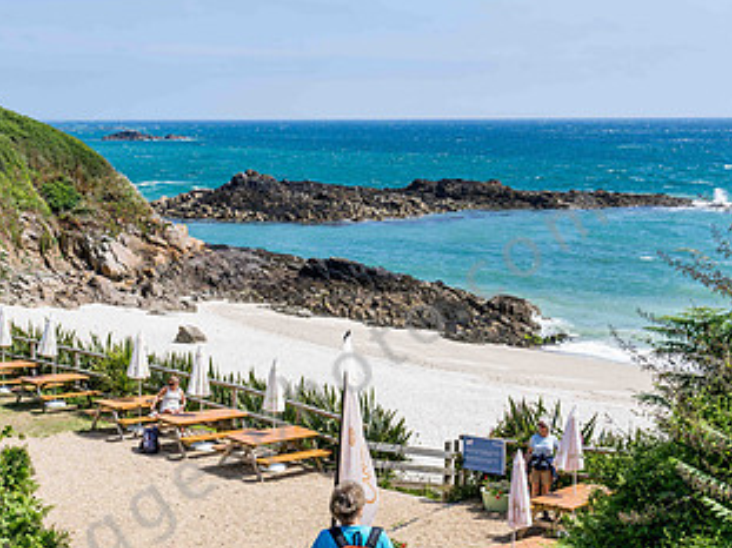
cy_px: 413
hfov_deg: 31.6
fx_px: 1289
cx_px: 278
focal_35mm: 61
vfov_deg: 23.8
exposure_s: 1/125
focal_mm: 34
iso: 100
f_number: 8
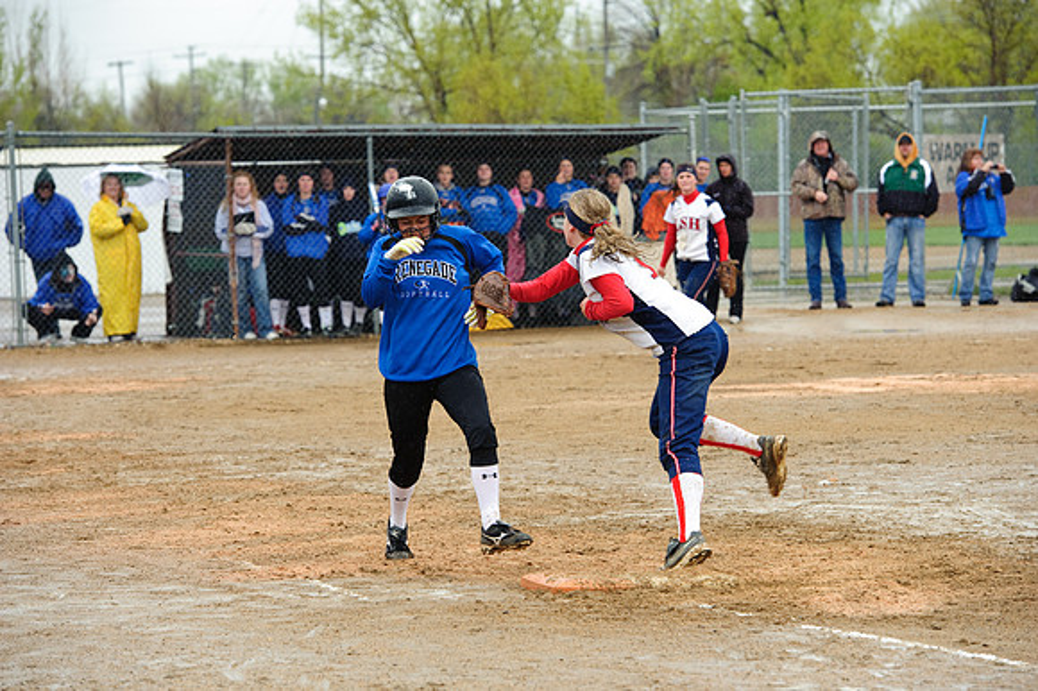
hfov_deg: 14.7
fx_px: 4034
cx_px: 519
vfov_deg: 9.8
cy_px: 346
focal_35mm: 140
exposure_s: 1/750
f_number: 5.6
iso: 400
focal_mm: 140
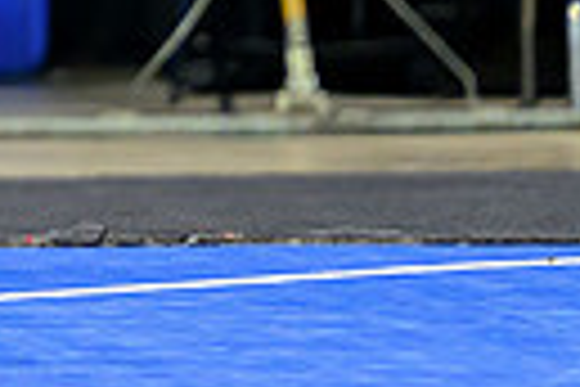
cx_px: -751
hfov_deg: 2.5
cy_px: -628
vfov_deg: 1.7
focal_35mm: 806
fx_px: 12985
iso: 3200
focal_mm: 135
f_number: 2.8
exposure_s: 1/800
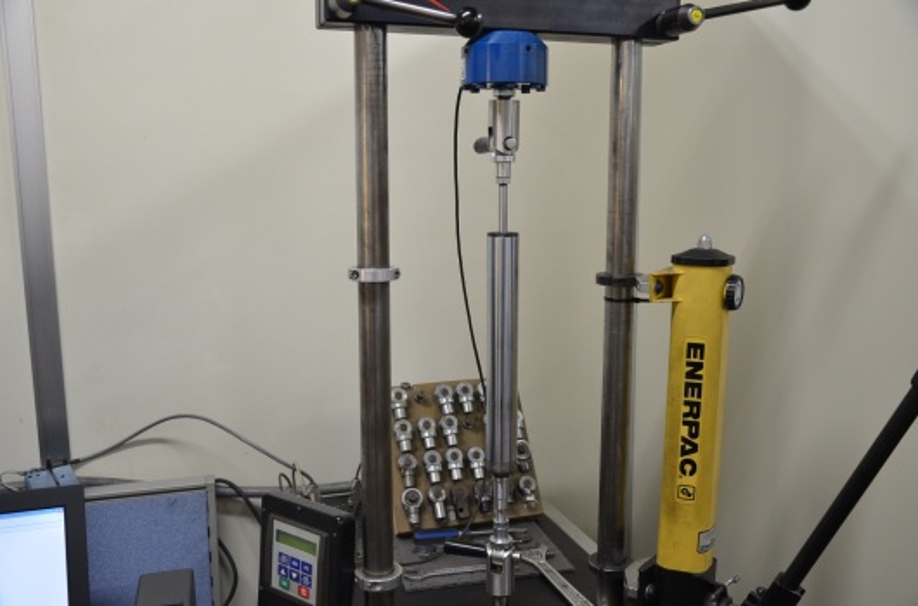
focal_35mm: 33
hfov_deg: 57.4
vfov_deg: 39.7
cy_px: 303
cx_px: 459
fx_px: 839
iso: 800
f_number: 3.8
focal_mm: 22
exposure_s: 1/60
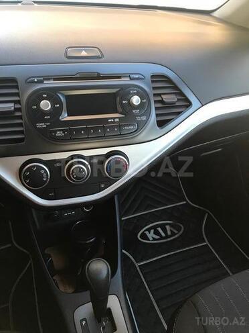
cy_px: 166
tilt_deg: -35.9
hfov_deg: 49.7
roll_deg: -2.9
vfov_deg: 63.4
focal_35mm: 28
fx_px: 269
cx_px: 124
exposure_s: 1/20
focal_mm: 3.99
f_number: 1.8
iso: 32
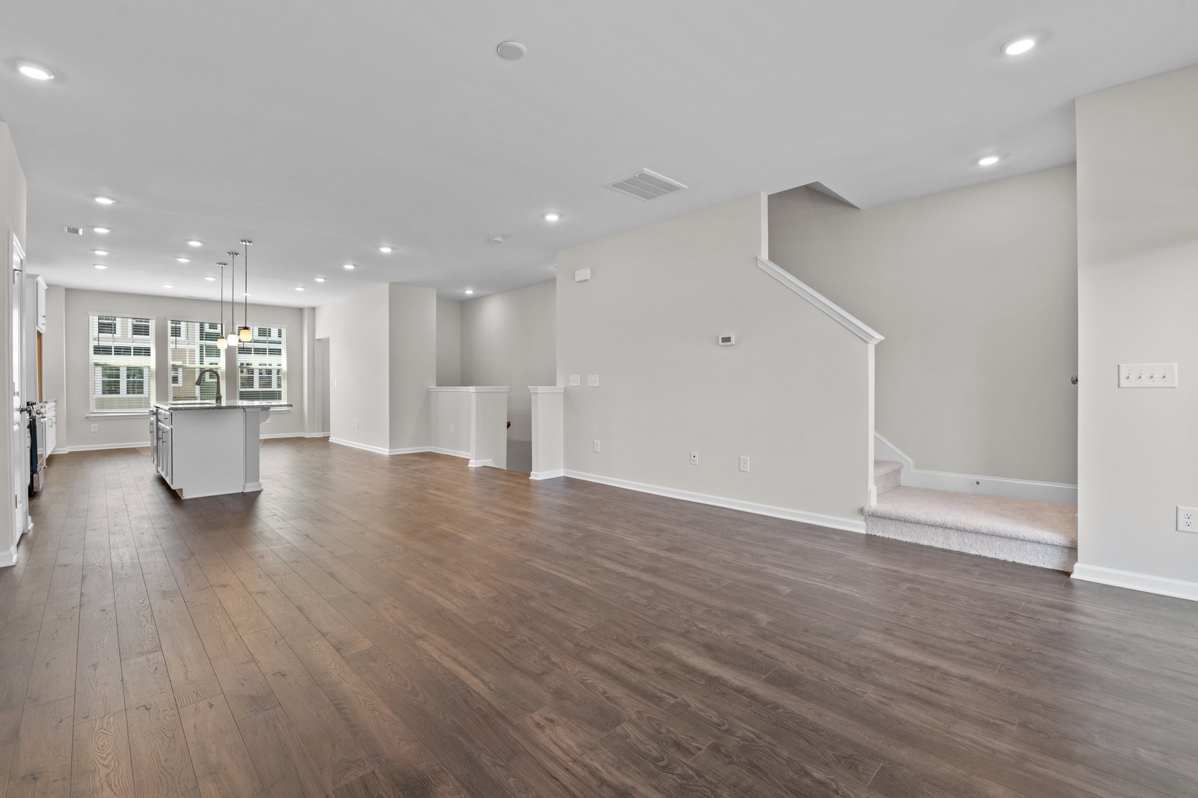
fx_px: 499
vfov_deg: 77.3
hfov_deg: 100.4
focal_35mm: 15
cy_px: 399
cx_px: 599
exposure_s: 1/13
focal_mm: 15
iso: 400
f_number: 7.1
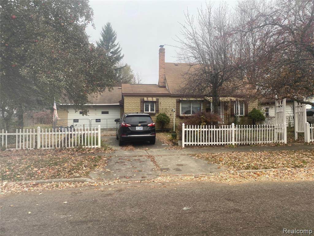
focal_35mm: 26
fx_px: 236
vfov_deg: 53.1
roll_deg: +0.8
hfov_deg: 67.3
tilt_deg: +0.5
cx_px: 157
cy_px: 118
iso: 32
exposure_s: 1/524
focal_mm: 4.25
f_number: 1.8
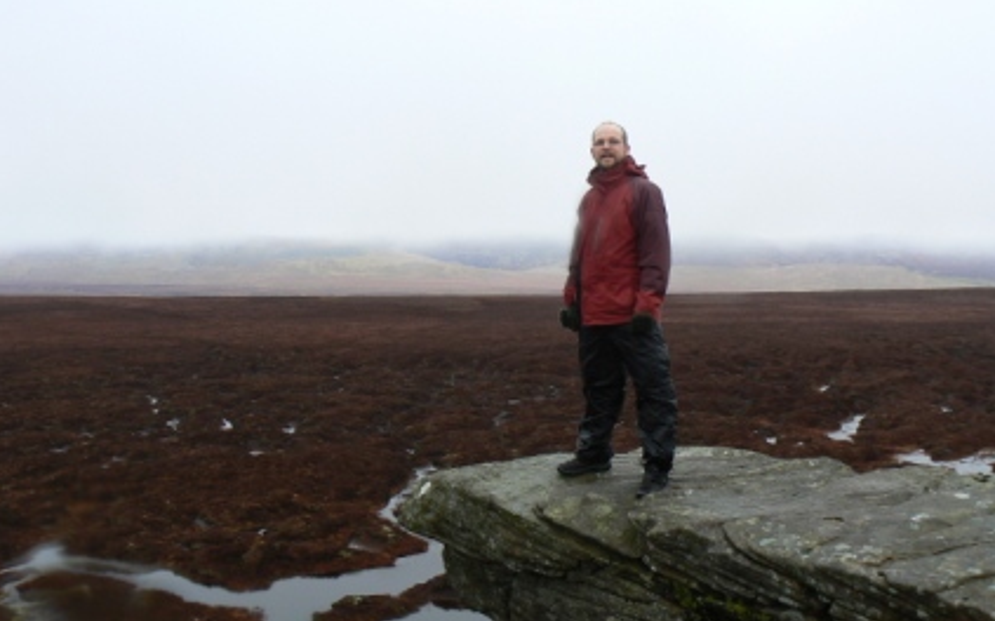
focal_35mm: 39
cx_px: 501
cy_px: 367
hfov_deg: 50.4
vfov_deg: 32.7
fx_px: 1057
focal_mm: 6
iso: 80
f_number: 4
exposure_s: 1/60
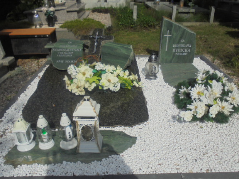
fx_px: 207
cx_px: 122
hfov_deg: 60.0
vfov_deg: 46.8
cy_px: 87
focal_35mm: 30
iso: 100
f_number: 11.8
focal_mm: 5.3
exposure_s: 1/320
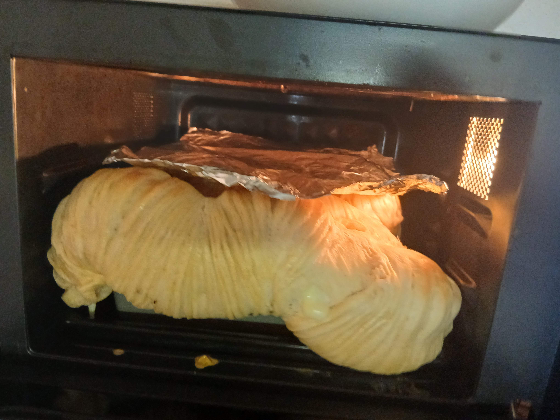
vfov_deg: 53.1
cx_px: 280
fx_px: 421
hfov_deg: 67.3
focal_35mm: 26
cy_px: 210
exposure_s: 1/20
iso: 640
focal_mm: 3.86
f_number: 1.8
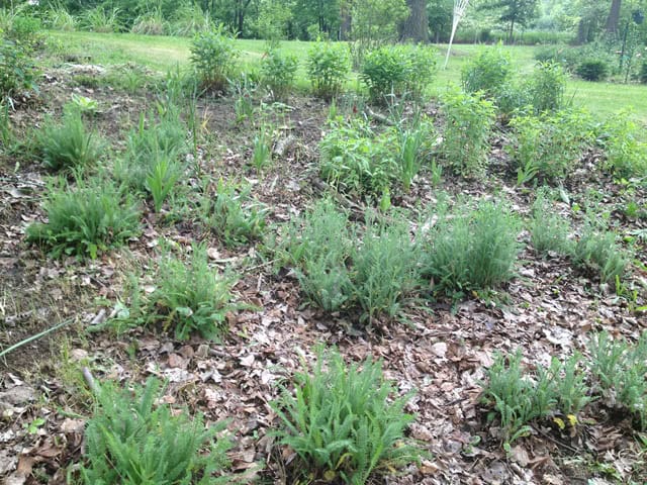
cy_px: 242
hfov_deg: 52.6
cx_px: 324
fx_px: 654
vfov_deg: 40.7
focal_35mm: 35
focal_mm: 4.3
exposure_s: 1/123
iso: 50
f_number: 2.4
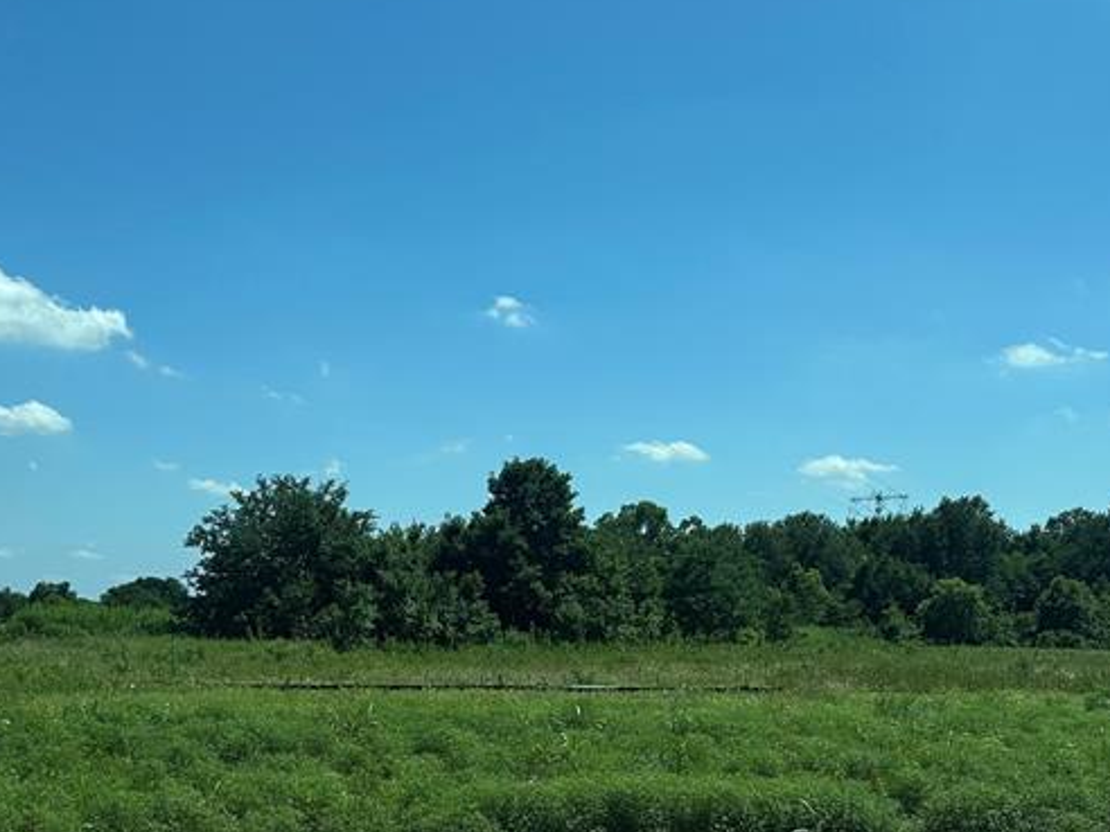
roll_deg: +0.1
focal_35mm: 50
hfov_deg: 38.1
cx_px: 494
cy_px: 616
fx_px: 1603
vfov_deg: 28.7
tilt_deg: +0.0
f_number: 1.78
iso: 80
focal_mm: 6.86
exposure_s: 1/5848
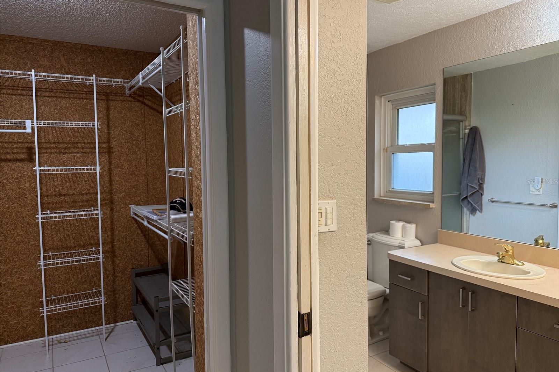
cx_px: 280
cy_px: 181
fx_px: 388
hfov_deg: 71.5
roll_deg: +1.1
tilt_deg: -3.0
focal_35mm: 25
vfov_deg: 51.3
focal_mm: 6.76
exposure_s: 1/120
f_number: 1.78
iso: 250
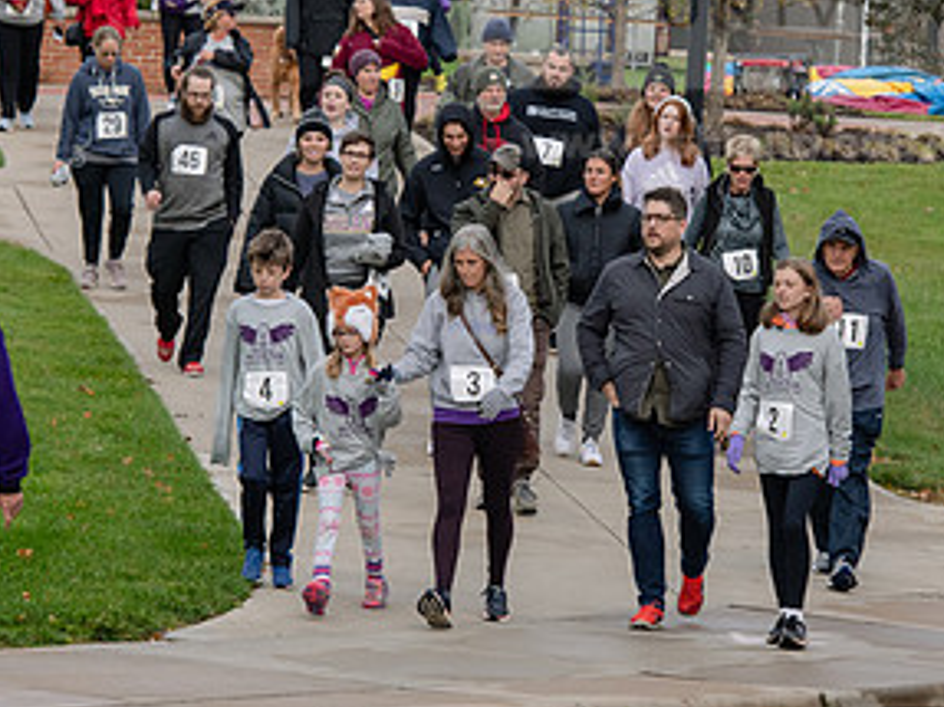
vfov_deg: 5.1
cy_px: 212
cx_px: 372
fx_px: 7960
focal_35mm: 292
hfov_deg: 6.8
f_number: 6.3
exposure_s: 1/500
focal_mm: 150
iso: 640
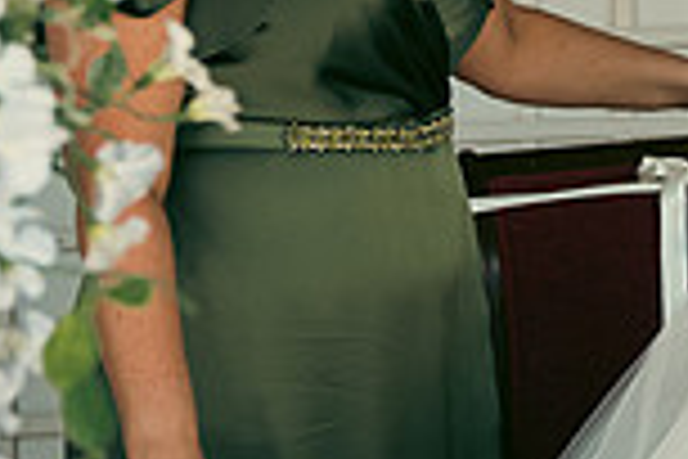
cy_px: -38
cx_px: 1133
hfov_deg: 11.4
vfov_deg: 8.0
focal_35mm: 171
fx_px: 3268
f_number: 3.5
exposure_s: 1/250
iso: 320
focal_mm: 45
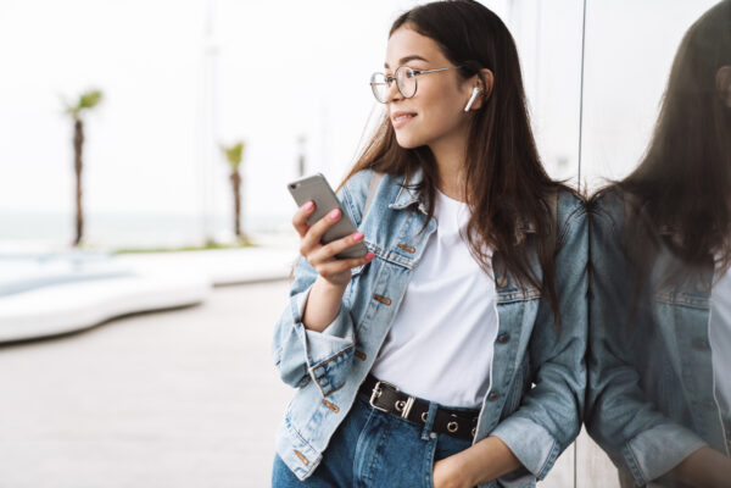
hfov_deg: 31.4
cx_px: 366
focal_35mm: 64
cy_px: 244
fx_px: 1299
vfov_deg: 21.2
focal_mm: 64
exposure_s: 1/200
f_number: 2.8
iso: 800
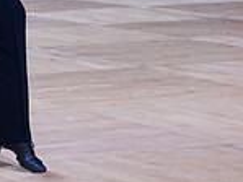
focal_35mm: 213
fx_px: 1496
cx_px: -129
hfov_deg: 9.0
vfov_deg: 6.9
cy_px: -80
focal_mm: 57
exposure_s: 1/500
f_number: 5
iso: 2000
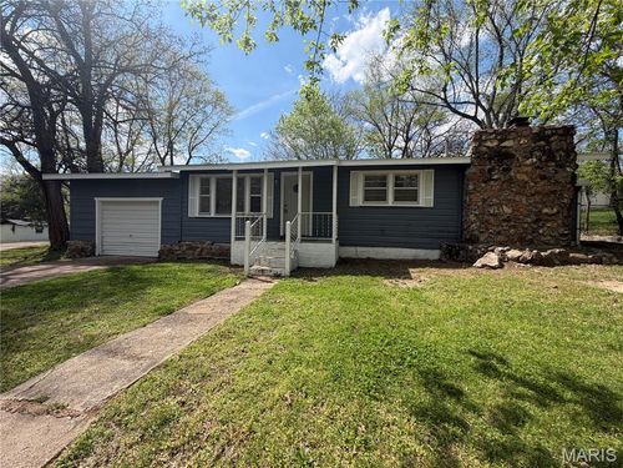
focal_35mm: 14
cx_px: 312
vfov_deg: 85.7
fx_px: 252
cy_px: 234
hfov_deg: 102.1
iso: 25
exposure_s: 1/770
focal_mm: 2.22
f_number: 2.2
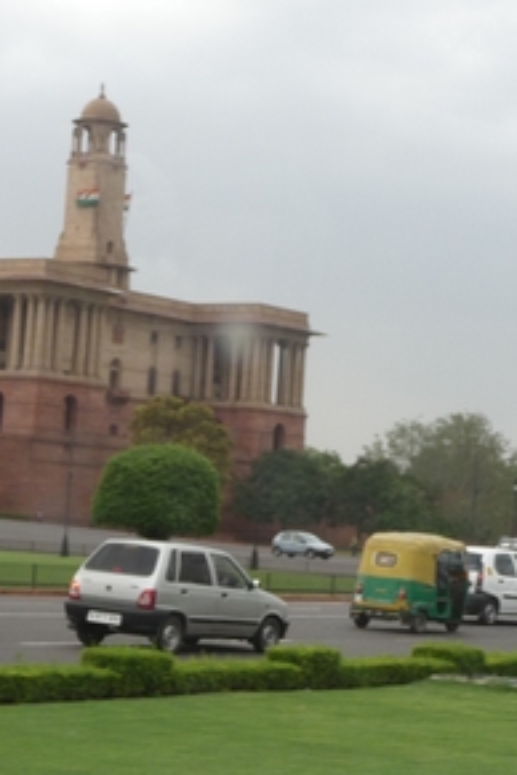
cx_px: 336
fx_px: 2219
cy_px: 386
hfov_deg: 13.3
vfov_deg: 19.8
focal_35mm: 103
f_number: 4
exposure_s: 1/200
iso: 100
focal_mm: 7.1
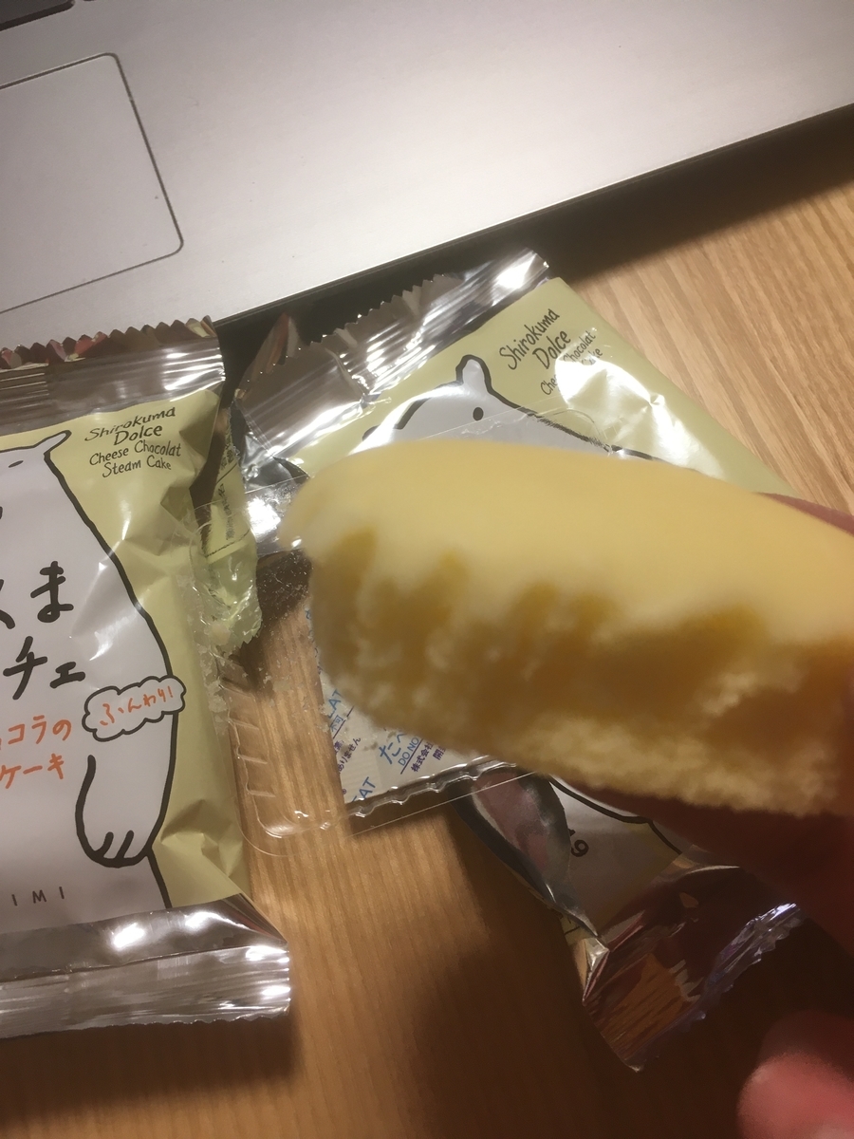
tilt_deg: -62.1
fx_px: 954
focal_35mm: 29
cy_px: 570
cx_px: 427
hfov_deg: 48.2
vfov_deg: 61.7
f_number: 2.2
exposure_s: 1/30
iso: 50
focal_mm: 4.15
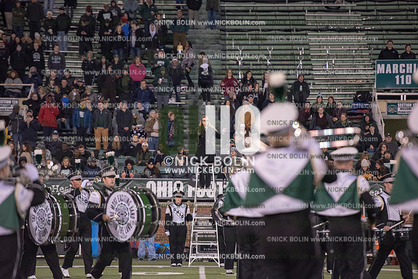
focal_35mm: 200
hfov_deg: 10.3
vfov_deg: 6.9
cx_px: 209
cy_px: 140
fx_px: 2323
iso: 5000
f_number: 3.2
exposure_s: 1/1250
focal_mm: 200
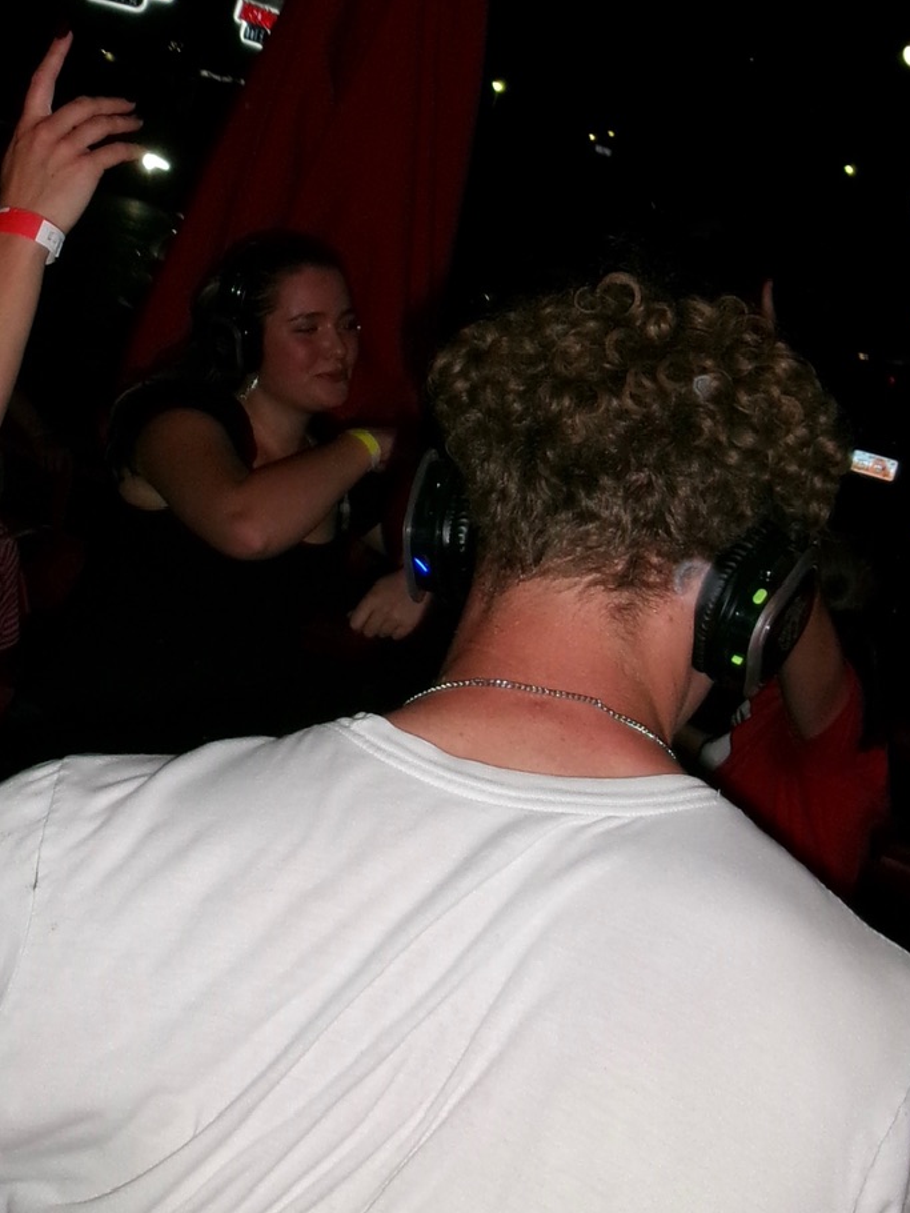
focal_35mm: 63
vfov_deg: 30.1
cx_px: 288
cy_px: 285
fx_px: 2207
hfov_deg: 23.2
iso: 200
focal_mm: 5.1
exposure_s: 1/50
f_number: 3.9
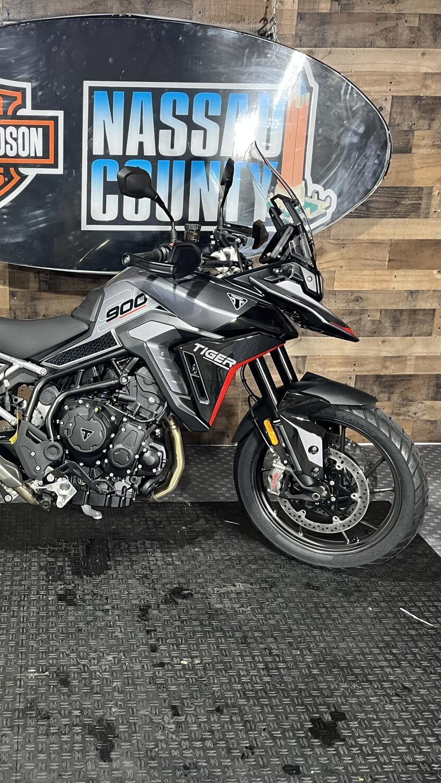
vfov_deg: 52.8
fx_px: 790
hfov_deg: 30.5
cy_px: 393
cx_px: 90
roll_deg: -0.5
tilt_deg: -18.4
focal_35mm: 38
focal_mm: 5.1
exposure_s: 1/60
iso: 200
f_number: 1.6
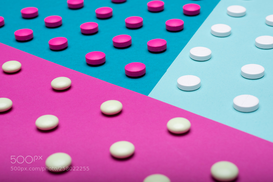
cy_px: 91
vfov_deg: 19.5
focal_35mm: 70
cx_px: 136
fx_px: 531
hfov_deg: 28.8
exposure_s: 1/250
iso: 160
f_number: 16
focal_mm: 70
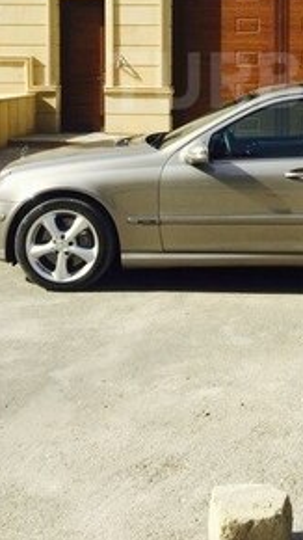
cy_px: 80
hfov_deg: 21.5
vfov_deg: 36.7
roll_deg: -1.4
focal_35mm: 54
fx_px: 772
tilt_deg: -0.1
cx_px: 297
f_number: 2.2
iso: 32
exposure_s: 1/1582
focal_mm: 4.15
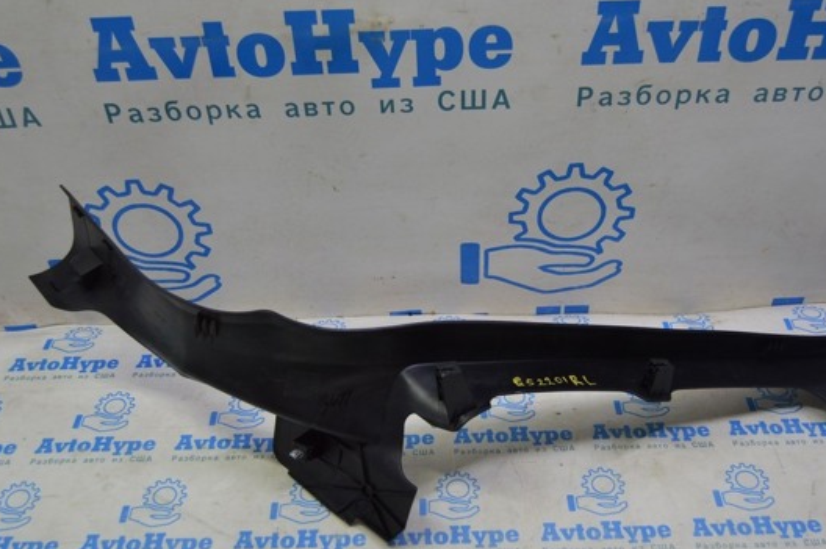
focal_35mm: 40
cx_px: 443
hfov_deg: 48.5
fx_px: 917
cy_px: 295
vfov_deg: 33.3
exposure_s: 1/80
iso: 400
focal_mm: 22
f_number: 4.5
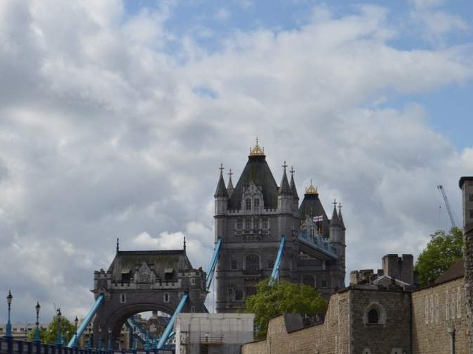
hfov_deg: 22.3
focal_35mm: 88
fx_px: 1202
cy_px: 259
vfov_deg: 16.7
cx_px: 238
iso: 400
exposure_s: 1/3200
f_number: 7.1
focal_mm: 40
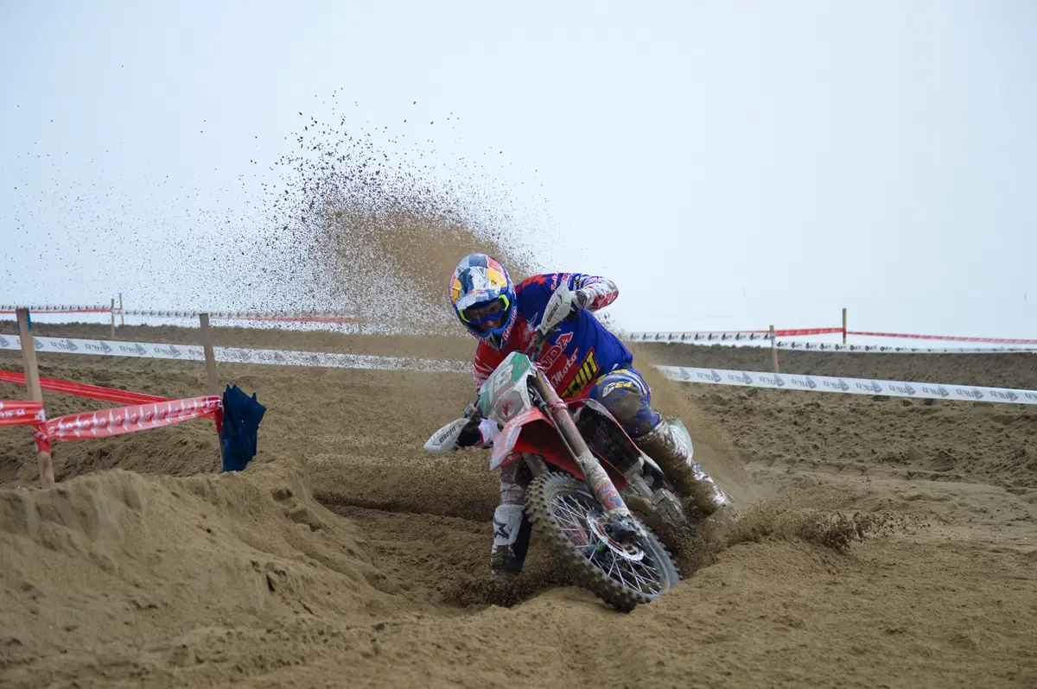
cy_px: 344
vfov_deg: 12.7
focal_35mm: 108
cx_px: 518
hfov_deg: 18.9
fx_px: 3108
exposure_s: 1/1000
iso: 400
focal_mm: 72
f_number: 5
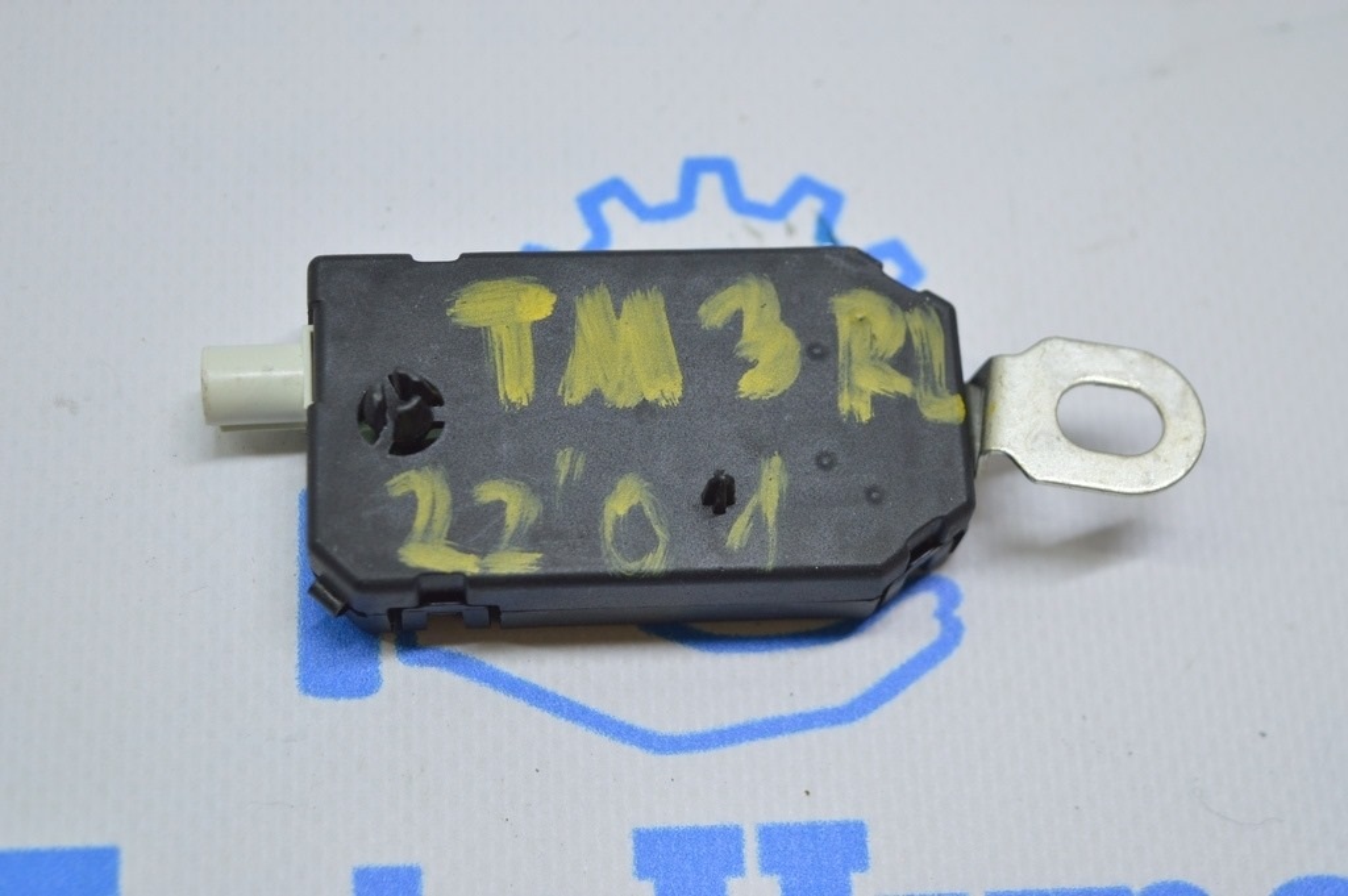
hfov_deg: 29.9
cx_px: 674
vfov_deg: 20.1
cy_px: 448
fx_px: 2525
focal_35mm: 68
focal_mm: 45
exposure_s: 1/50
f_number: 5
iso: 400
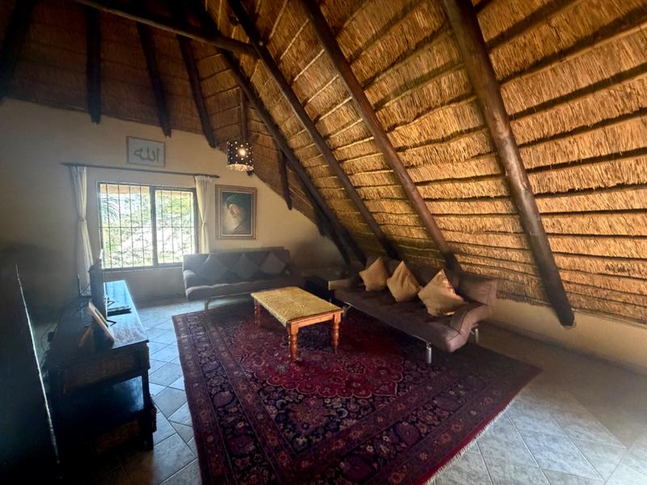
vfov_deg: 85.7
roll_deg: +0.7
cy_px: 242
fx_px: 262
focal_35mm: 14
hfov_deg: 102.1
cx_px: 324
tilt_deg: -3.2
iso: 1250
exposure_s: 1/60
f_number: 2.2
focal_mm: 2.22
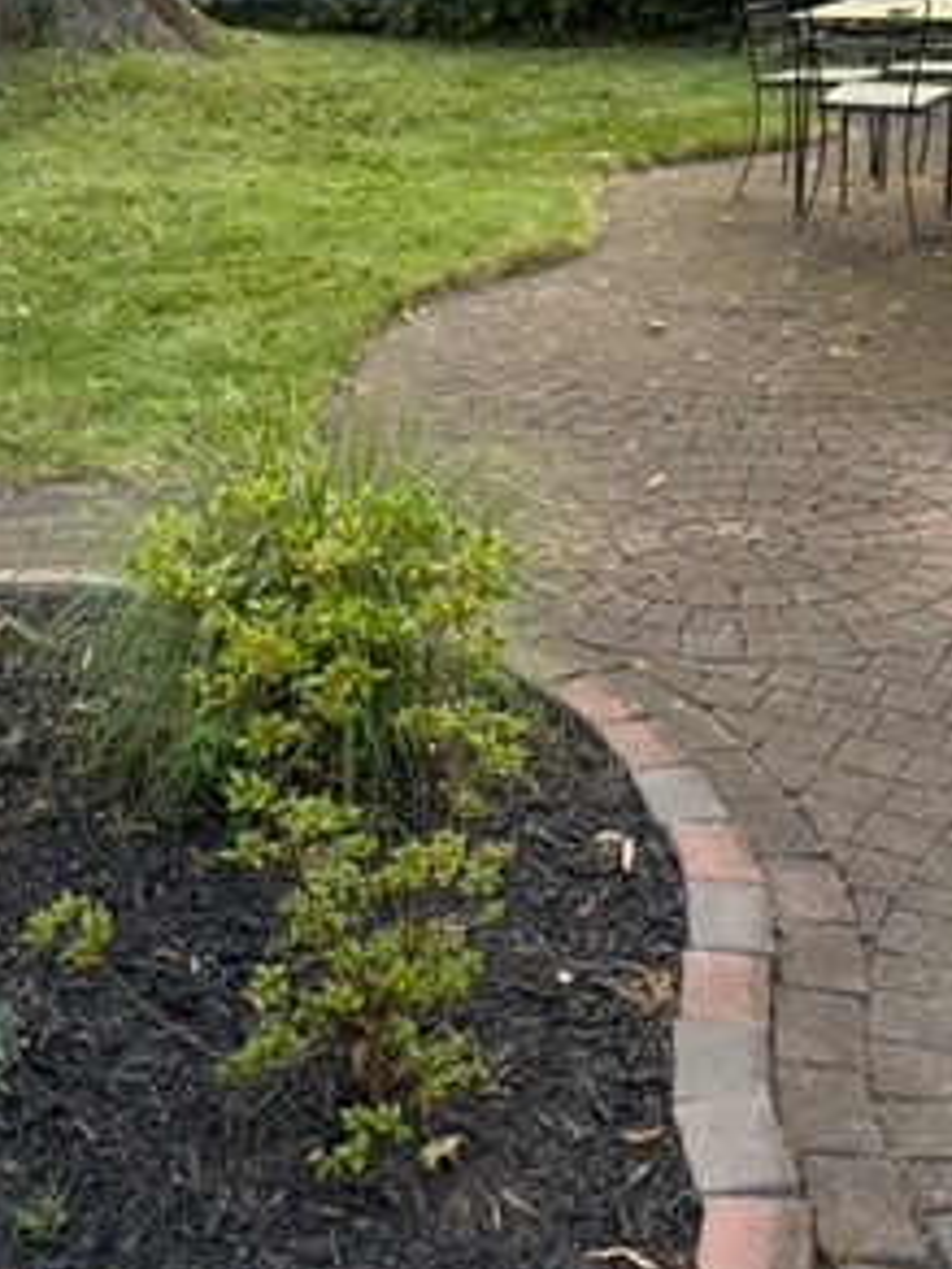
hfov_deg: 25.6
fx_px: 2090
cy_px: 256
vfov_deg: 32.9
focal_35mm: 57
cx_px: 400
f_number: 1.6
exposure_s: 1/119
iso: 125
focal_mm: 5.96
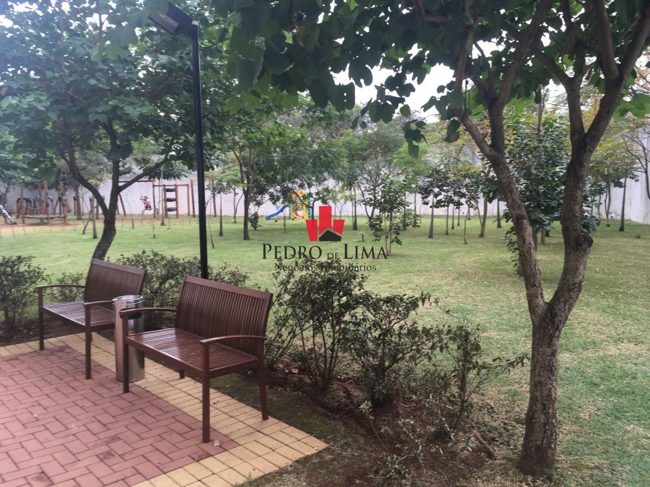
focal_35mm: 29
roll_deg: +2.3
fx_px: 545
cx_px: 325
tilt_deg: -7.3
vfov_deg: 48.2
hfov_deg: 61.7
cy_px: 244
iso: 32
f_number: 2.2
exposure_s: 1/120
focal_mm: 4.15
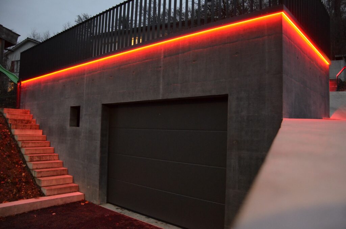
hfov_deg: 67.5
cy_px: 114
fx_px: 259
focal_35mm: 27
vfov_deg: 47.7
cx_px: 173
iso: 3200
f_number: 4
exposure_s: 1/40
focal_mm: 18
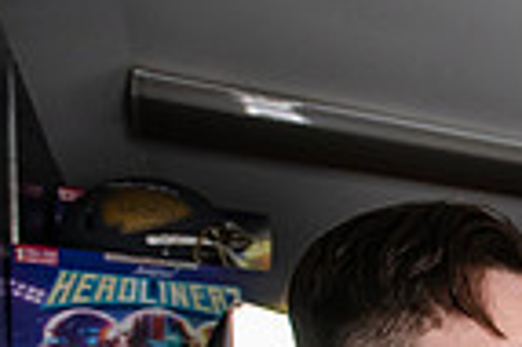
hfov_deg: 19.8
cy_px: 542
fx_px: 999
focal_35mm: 69
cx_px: 978
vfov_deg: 17.4
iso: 1000
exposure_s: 1/160
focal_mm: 17
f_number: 3.5
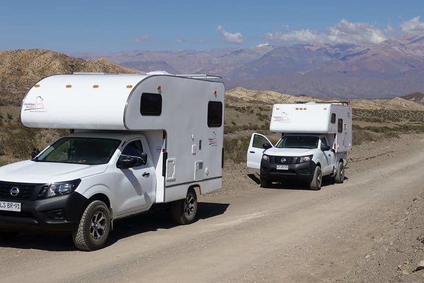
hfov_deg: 33.8
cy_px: 90
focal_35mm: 59
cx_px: 267
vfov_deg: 22.9
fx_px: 695
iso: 125
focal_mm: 15.31
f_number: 5.6
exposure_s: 1/160
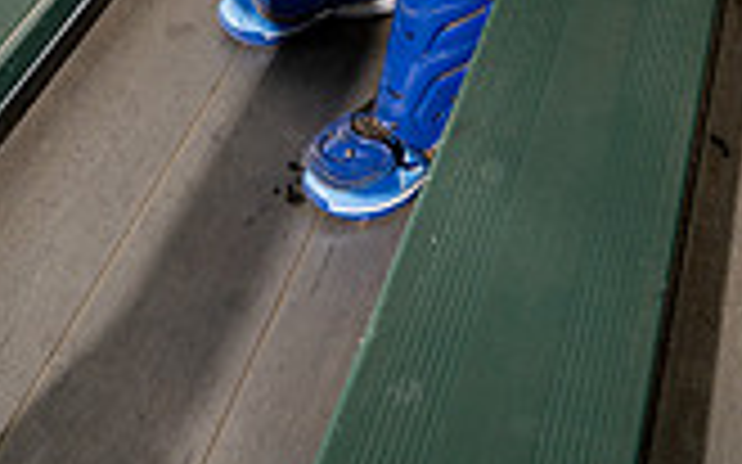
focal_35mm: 75
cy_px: -518
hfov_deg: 27.4
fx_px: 1516
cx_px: 486
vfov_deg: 14.1
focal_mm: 27
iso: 640
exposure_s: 1/250
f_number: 6.3
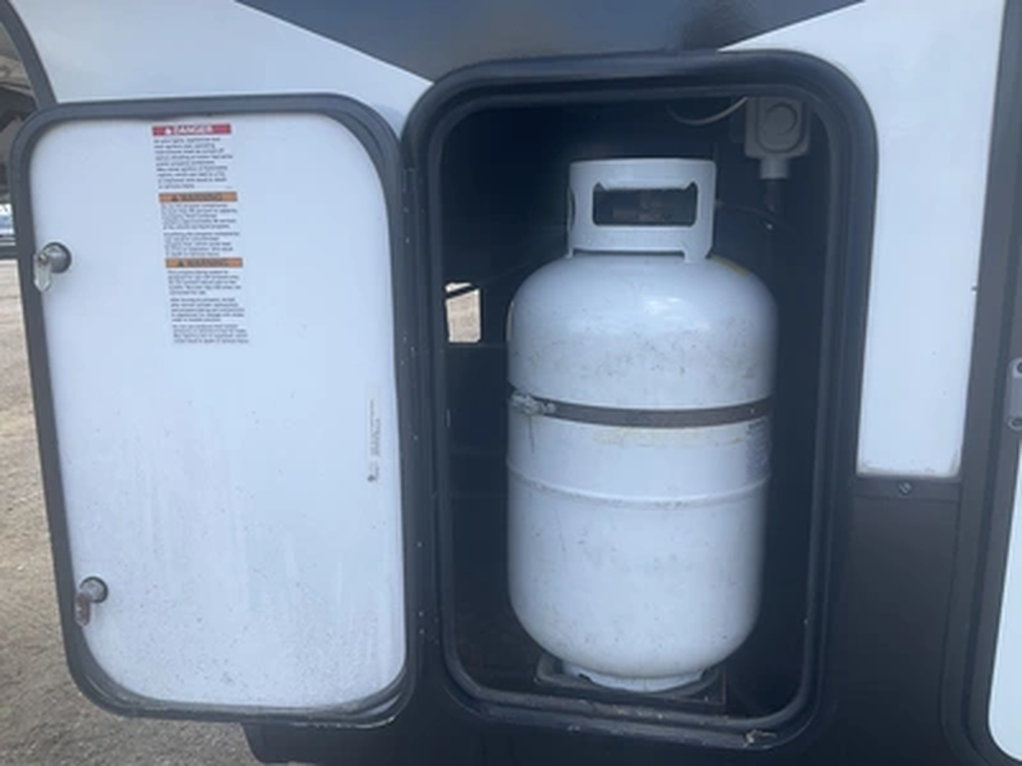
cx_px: 511
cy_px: 383
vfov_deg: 48.2
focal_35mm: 29
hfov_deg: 61.7
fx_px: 856
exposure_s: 1/435
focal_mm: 3
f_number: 1.8
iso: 25
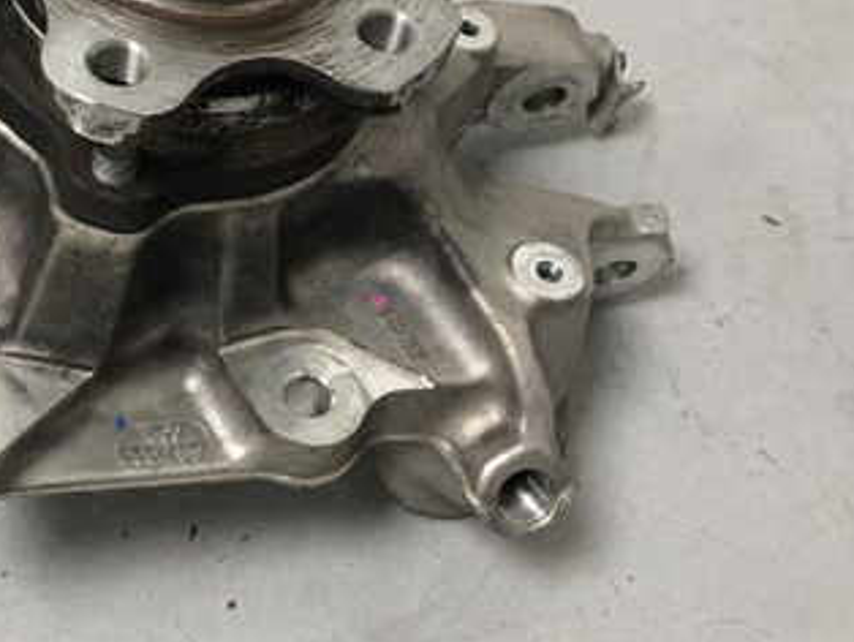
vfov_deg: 25.6
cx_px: 158
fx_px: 1407
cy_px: 215
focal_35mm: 57
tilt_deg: -52.7
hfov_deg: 32.7
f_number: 1.8
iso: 32
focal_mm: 4
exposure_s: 1/25
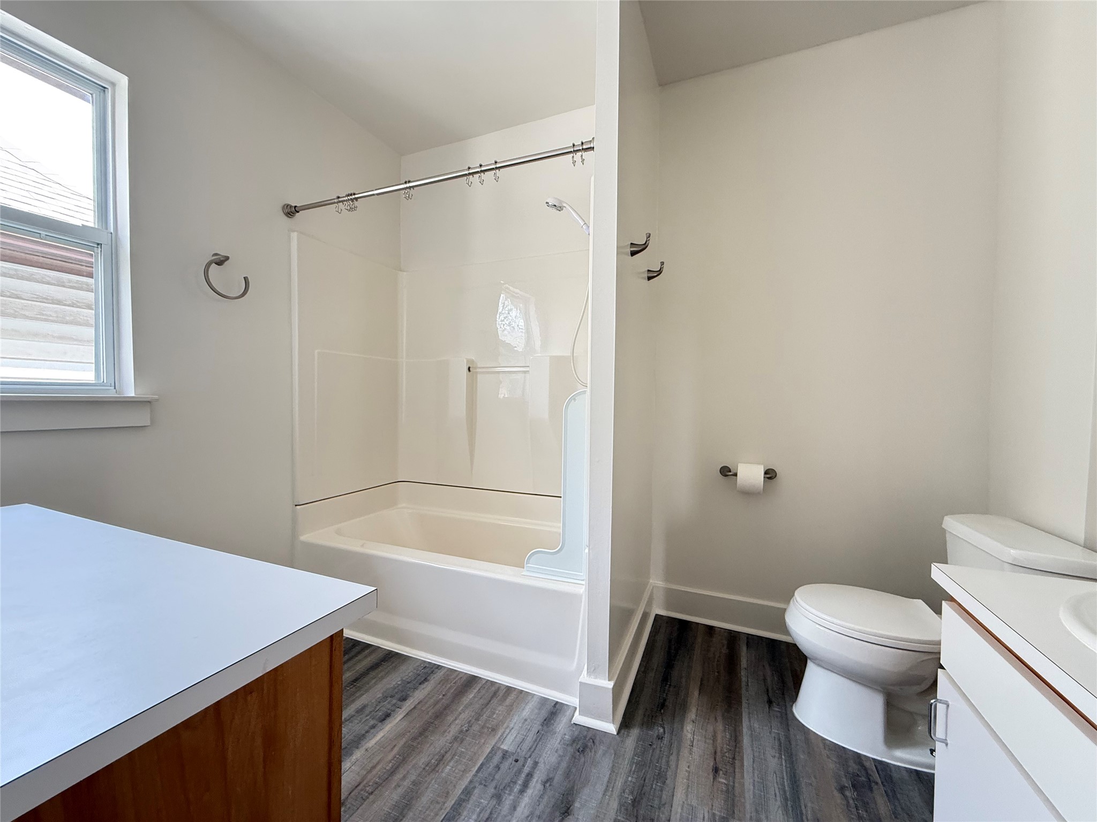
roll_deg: -0.9
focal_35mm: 14
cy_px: 411
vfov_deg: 85.7
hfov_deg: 102.1
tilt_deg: -1.2
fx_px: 444
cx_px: 548
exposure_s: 1/60
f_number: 2.2
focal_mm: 2.22
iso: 400
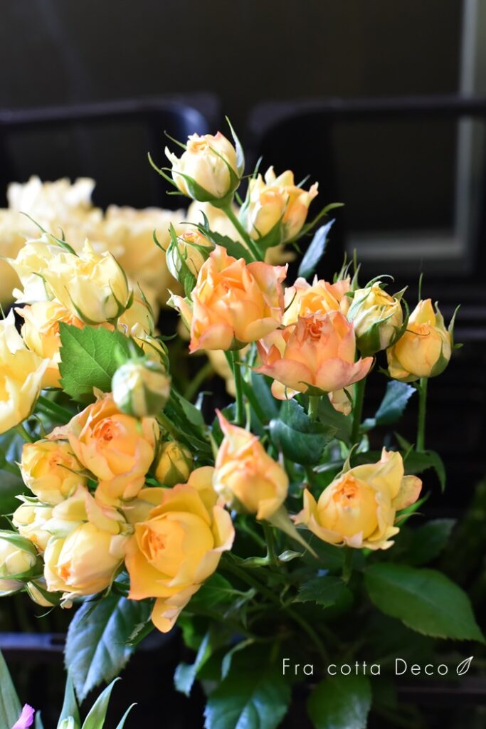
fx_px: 1012
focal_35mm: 50
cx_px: 243
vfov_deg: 39.6
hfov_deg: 27.0
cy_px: 364
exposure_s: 1/40
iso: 2500
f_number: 5.6
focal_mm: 50
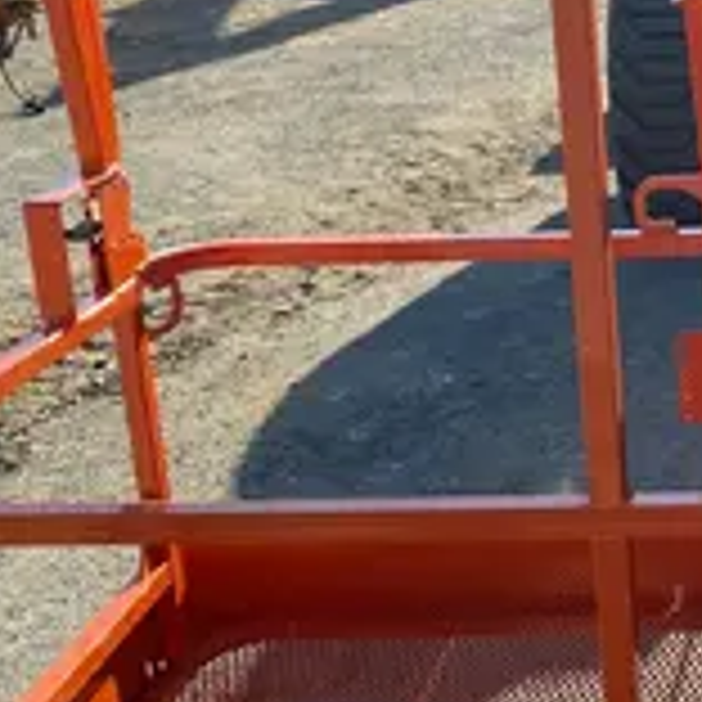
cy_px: 218
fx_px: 1858
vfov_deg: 21.3
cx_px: 927
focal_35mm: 81
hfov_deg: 19.6
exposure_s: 1/1927
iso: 32
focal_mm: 4.25
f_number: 1.8
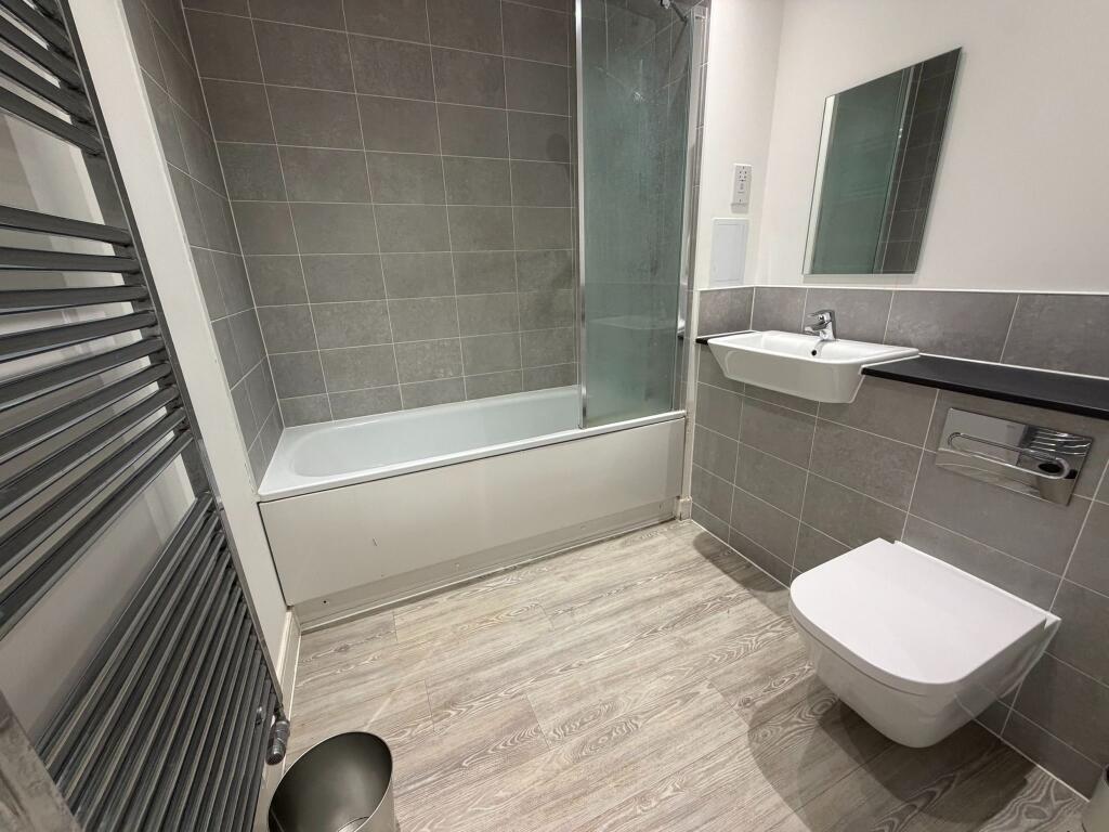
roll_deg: +1.7
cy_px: 416
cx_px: 554
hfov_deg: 102.1
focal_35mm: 14
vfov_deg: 85.7
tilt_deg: -18.1
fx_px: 449
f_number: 2.2
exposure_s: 1/100
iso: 250
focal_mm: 2.22
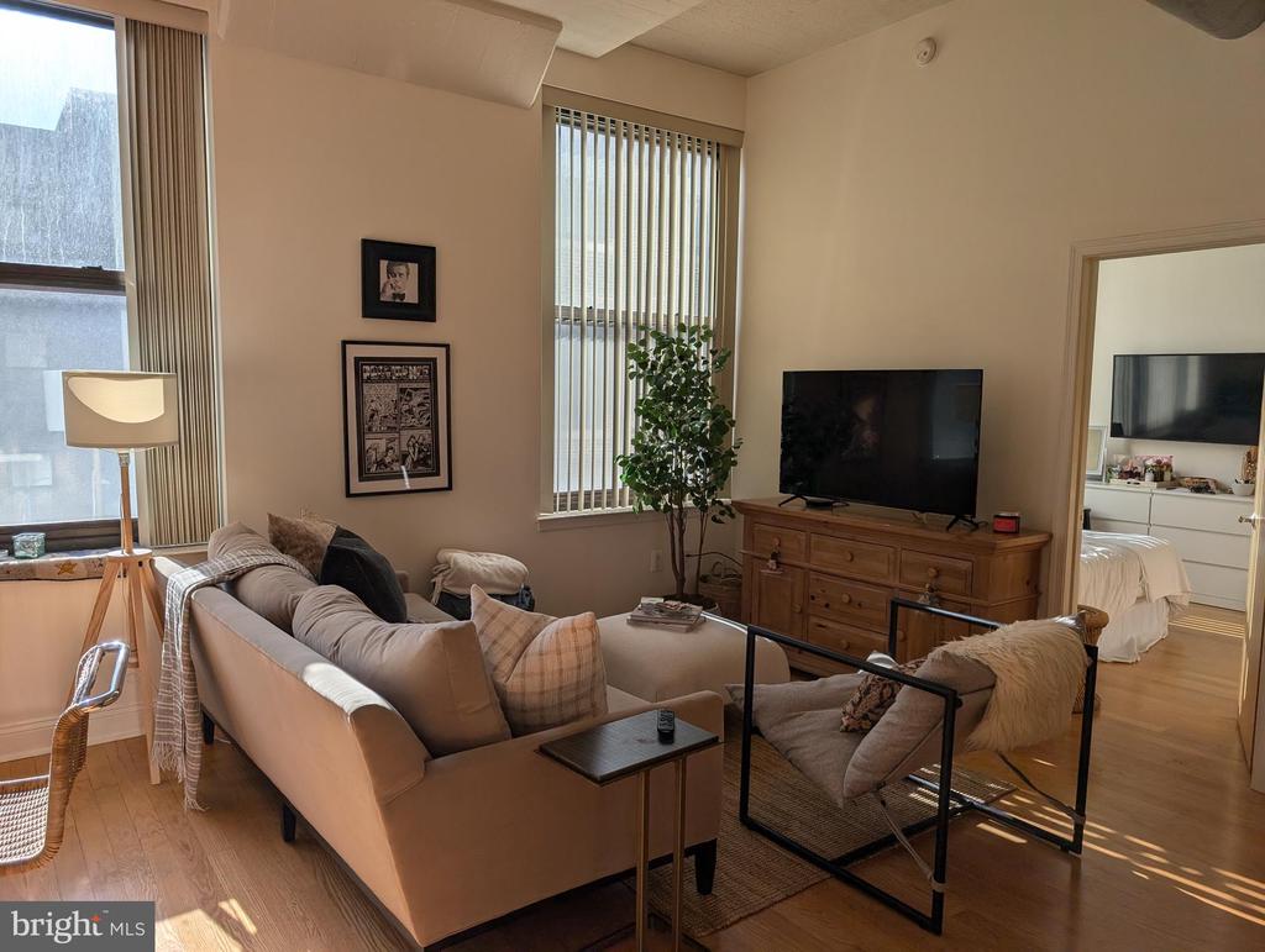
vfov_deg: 56.9
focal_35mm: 24
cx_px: 632
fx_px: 878
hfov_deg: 71.5
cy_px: 476
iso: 19
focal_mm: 6.9
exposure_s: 1/559
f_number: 1.68
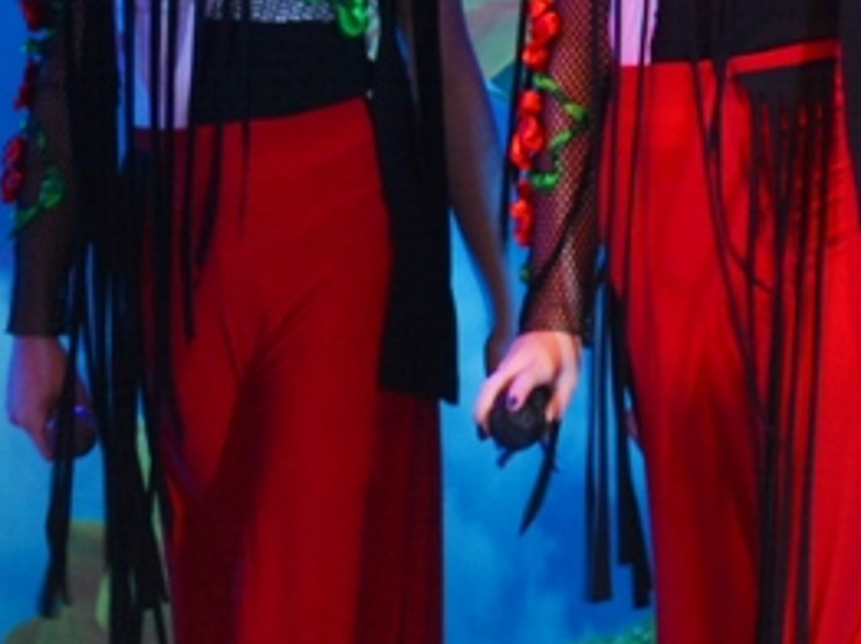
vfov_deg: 4.8
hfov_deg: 6.3
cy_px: 67
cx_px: 1623
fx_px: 7701
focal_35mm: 310
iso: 200
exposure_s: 1/30
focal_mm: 55
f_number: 5.6
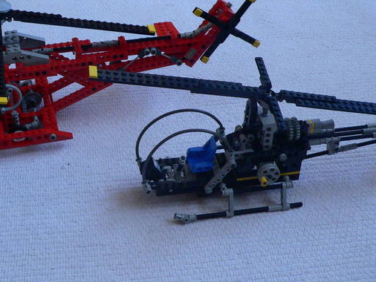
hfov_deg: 30.1
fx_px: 695
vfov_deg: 22.8
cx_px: 141
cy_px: 87
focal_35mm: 64
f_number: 2.8
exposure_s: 1/40
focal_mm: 6
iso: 200
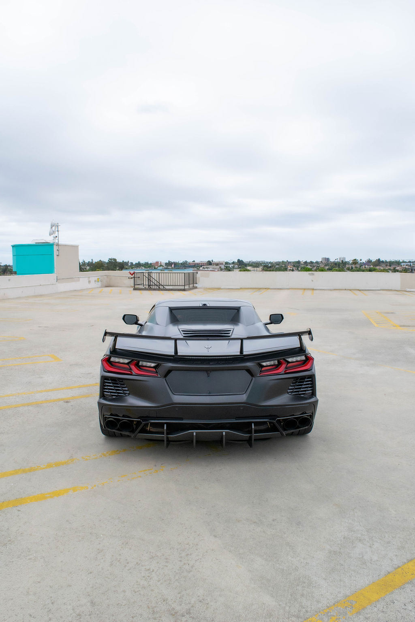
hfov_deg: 47.9
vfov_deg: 67.4
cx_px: 208
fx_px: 467
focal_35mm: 27
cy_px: 311
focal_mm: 18
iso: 400
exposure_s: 1/2000
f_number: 7.1
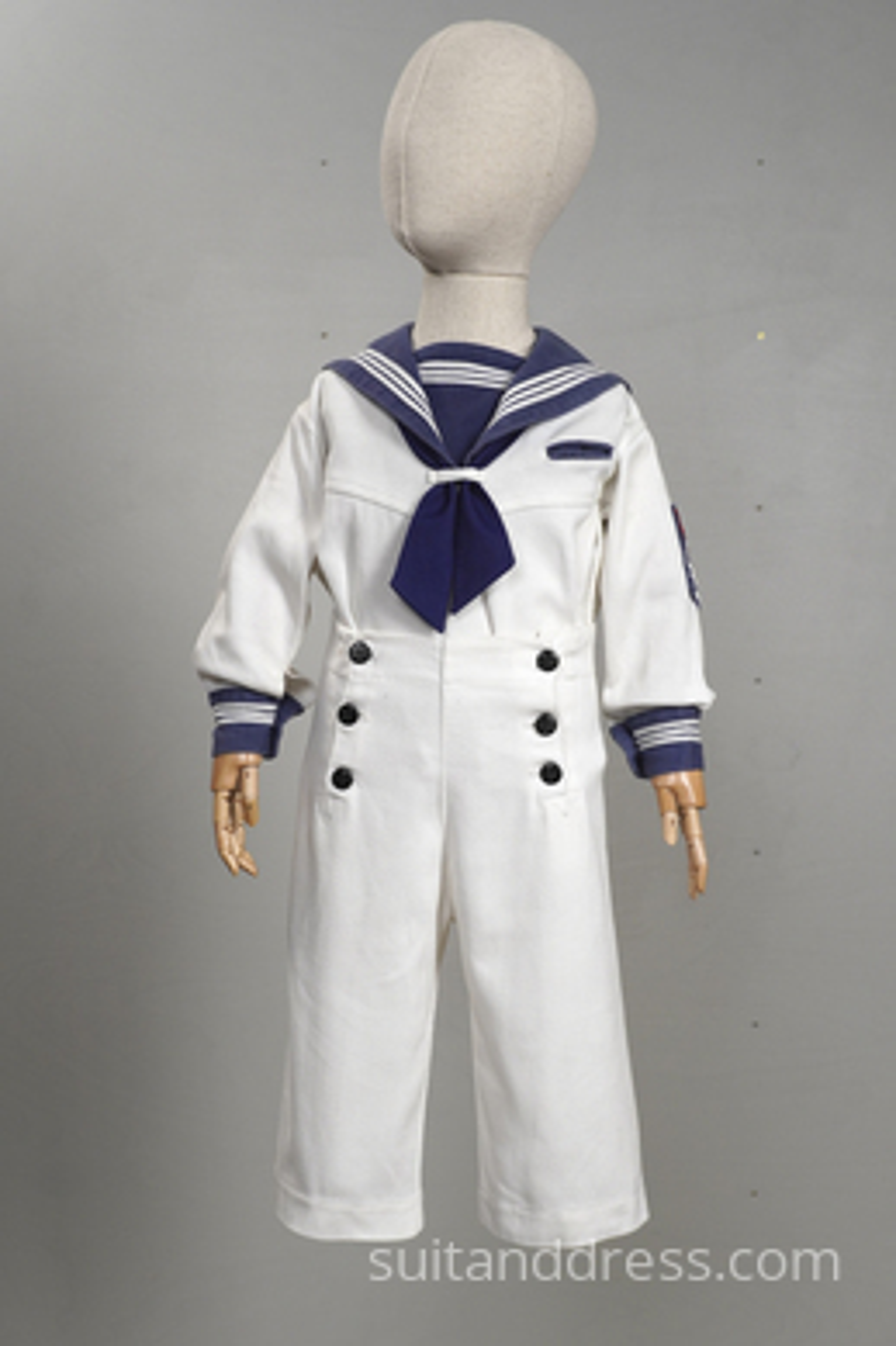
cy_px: 673
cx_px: 448
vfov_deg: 41.1
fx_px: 1793
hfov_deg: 28.1
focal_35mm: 48
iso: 400
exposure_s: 1/50
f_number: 8
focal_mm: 32
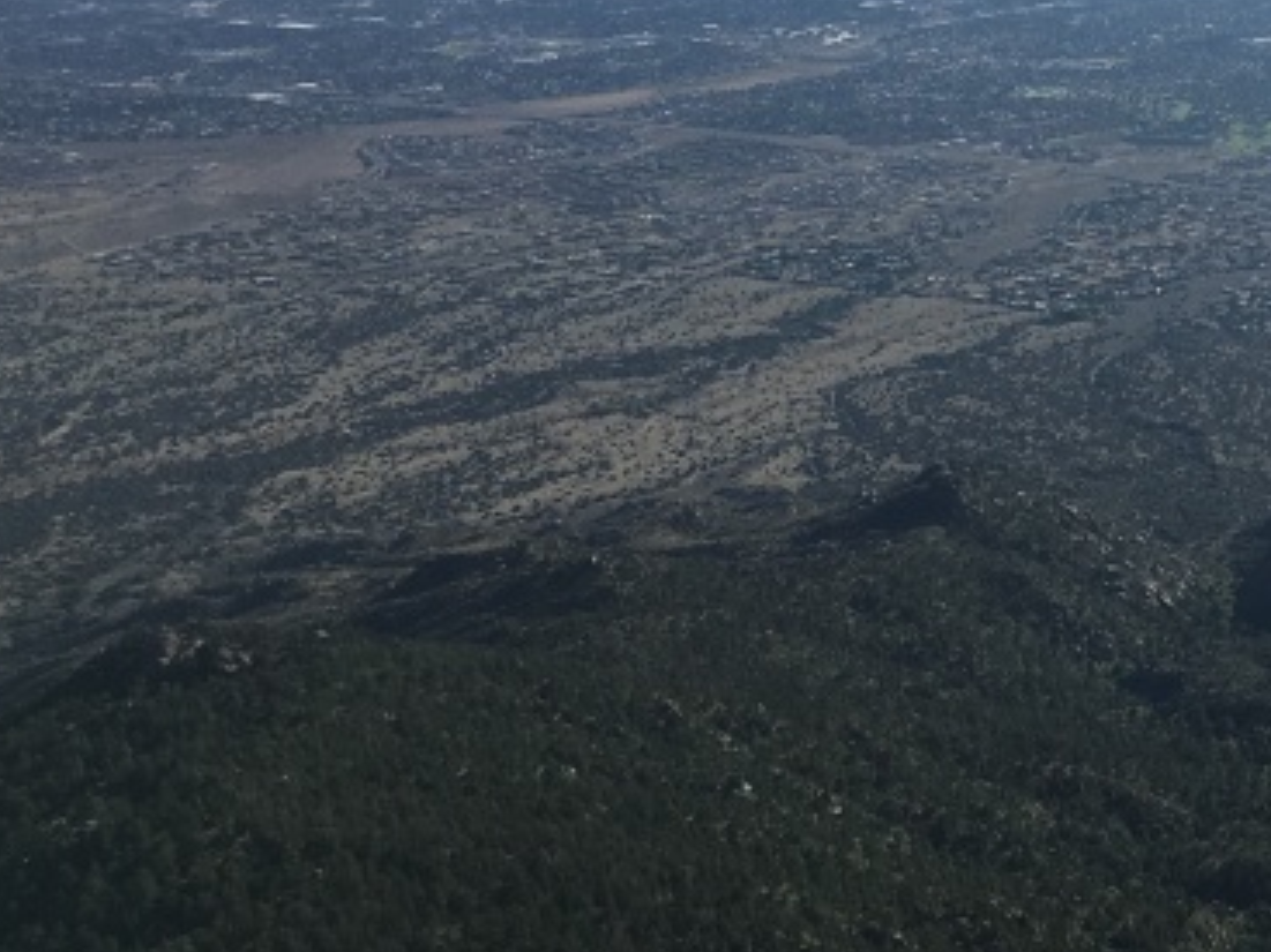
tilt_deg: -13.0
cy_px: 287
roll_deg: +0.9
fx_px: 2973
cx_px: 1444
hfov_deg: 22.6
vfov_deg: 18.1
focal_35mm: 81
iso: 25
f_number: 2.2
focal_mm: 4.15
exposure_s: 1/1832
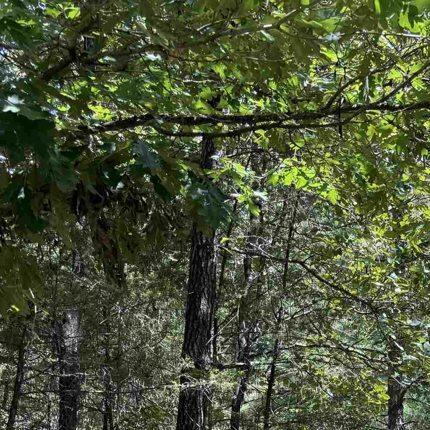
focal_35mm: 66
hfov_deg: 24.7
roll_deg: +0.0
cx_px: 442
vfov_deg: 24.2
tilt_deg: +1.9
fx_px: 928
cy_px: 488
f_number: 1.78
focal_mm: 6.76
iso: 80
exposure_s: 1/467
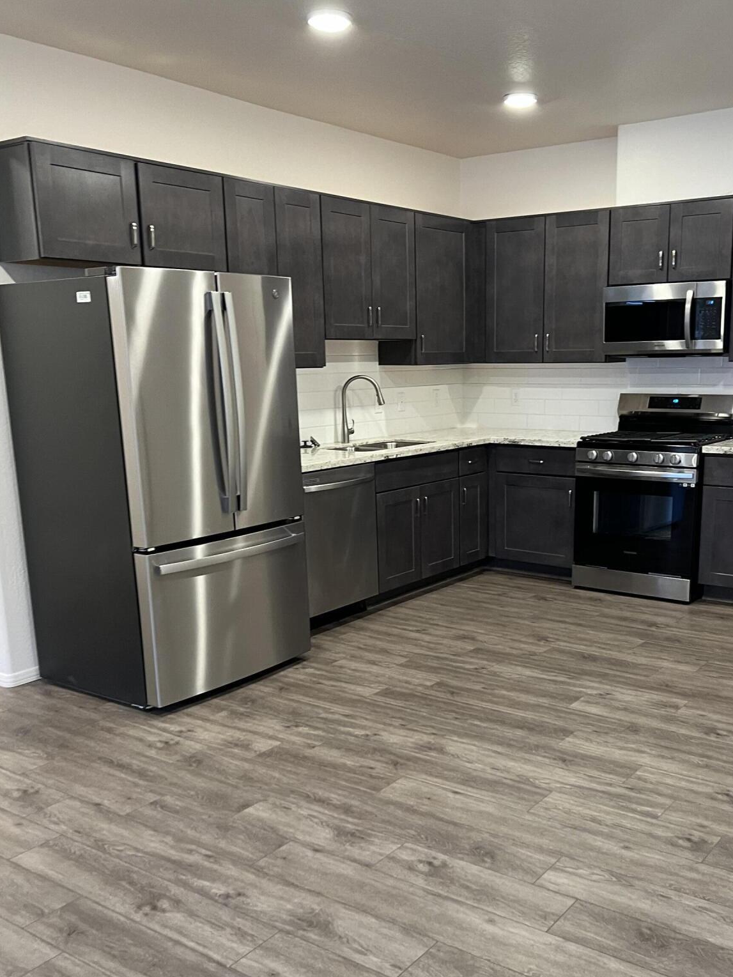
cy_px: 557
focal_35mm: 34
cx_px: 465
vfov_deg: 53.8
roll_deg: -2.2
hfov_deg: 41.4
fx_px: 960
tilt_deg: -9.2
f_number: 1.5
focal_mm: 5.7
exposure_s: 1/60
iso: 250
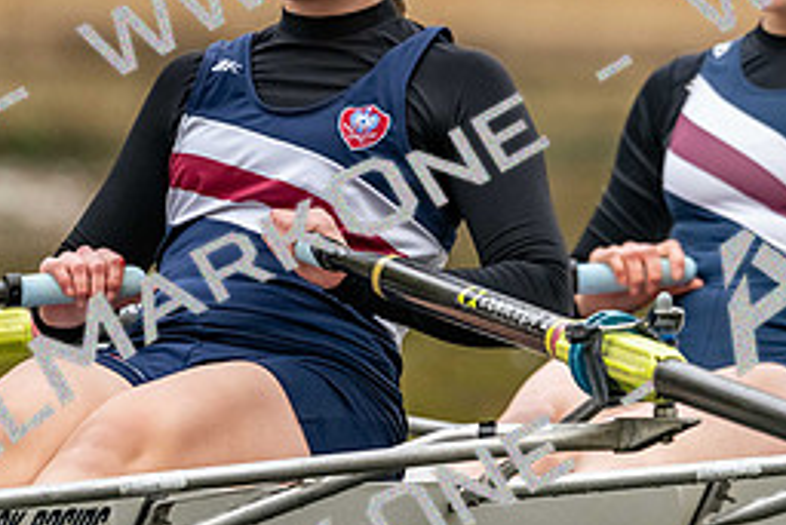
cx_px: 457
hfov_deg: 2.3
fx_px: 19791
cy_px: 84
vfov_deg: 1.5
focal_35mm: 906
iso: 4000
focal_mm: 400
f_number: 4.5
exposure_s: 1/2500
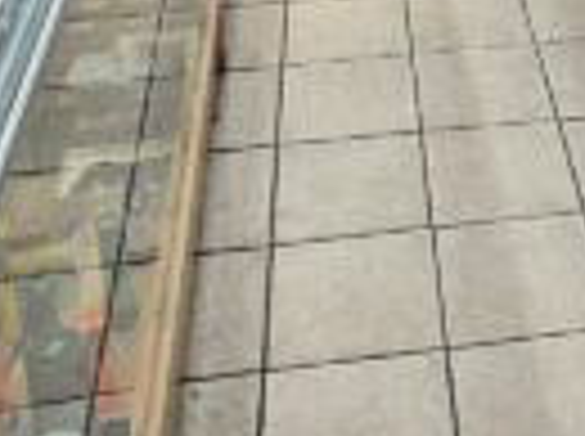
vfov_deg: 18.5
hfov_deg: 26.2
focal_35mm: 71
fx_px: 1198
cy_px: -202
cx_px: 567
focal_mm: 5.4
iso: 200
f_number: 1.8
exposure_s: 1/120
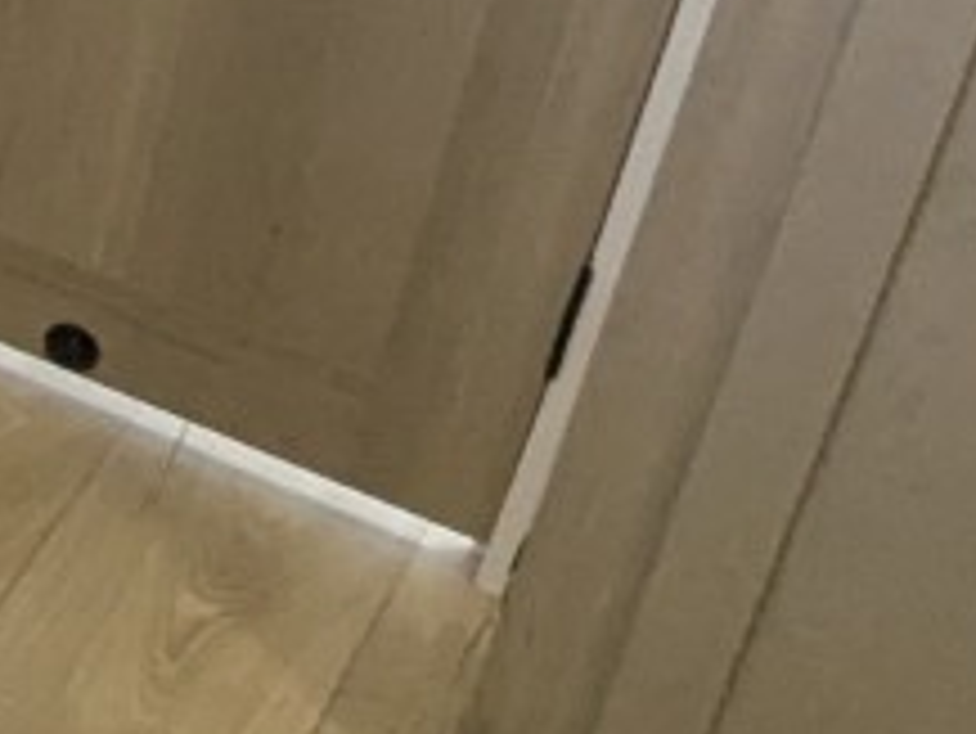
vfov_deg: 13.7
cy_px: -266
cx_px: -1293
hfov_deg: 14.0
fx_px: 2906
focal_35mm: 103
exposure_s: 1/171
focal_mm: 2.35
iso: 202
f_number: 2.2
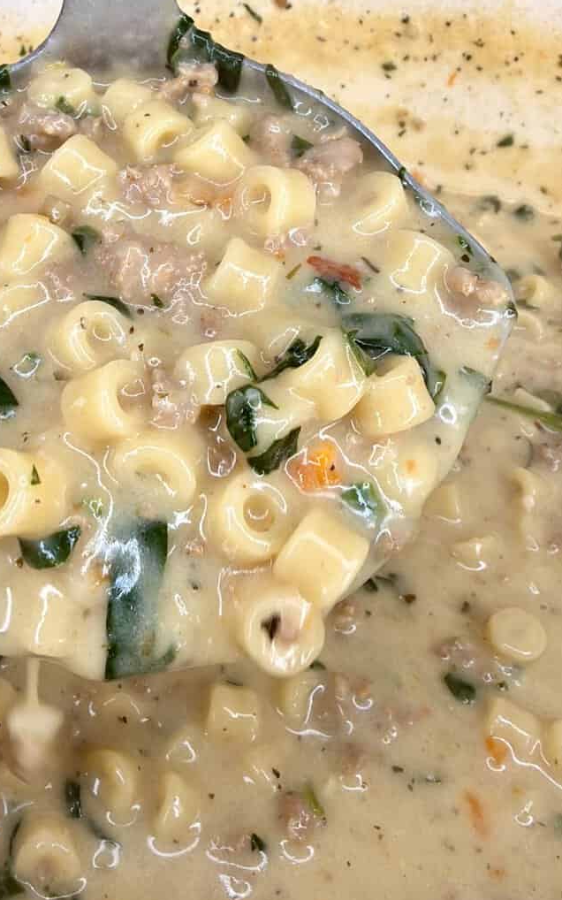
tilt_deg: -42.7
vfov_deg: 49.1
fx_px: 981
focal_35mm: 40
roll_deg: +2.2
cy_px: 375
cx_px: 137
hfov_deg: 31.4
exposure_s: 1/120
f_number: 2.2
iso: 20
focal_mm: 2.22
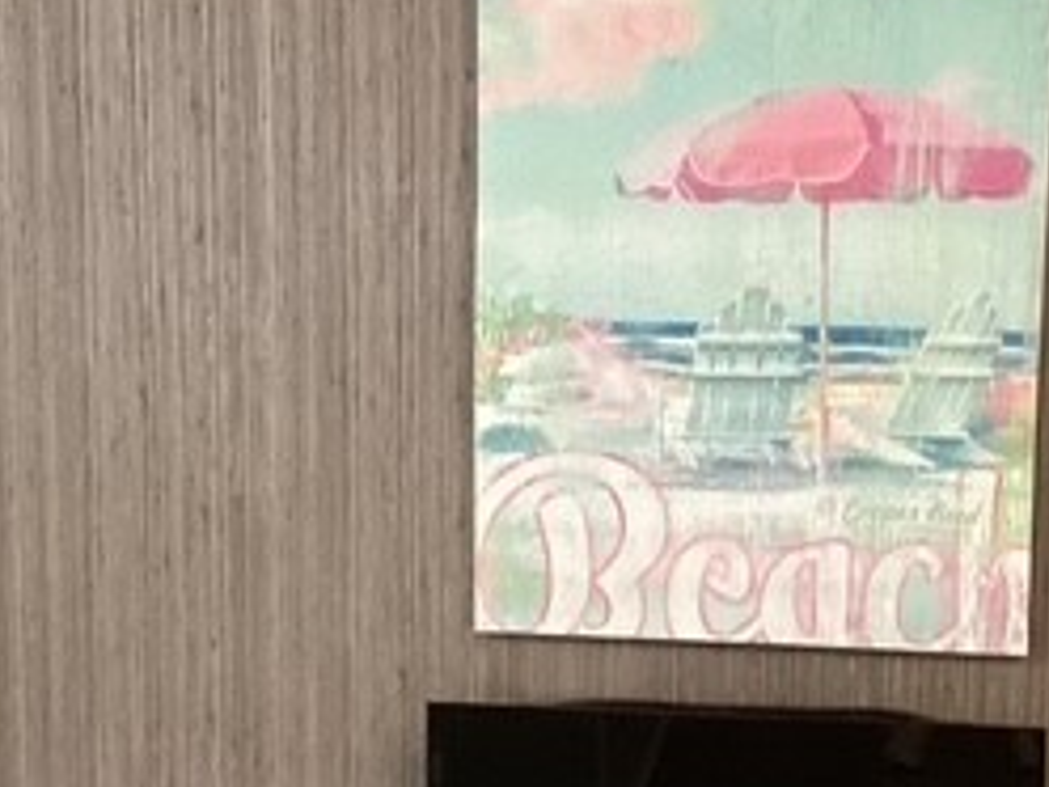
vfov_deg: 18.4
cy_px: 487
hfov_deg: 24.2
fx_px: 2424
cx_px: 736
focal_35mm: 80
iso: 320
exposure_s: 1/40
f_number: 2.4
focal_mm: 3.3
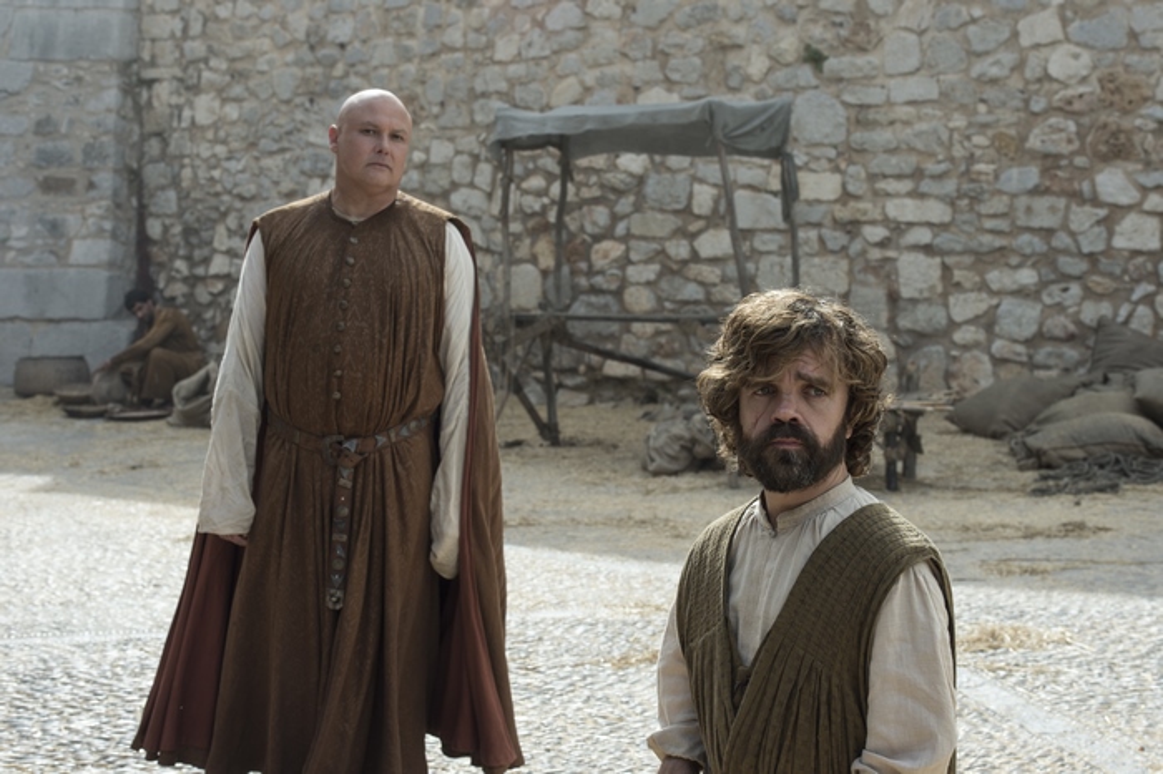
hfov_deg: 28.9
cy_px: 387
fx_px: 2260
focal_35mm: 70
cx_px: 582
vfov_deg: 19.4
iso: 400
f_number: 11
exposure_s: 1/320
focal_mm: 70
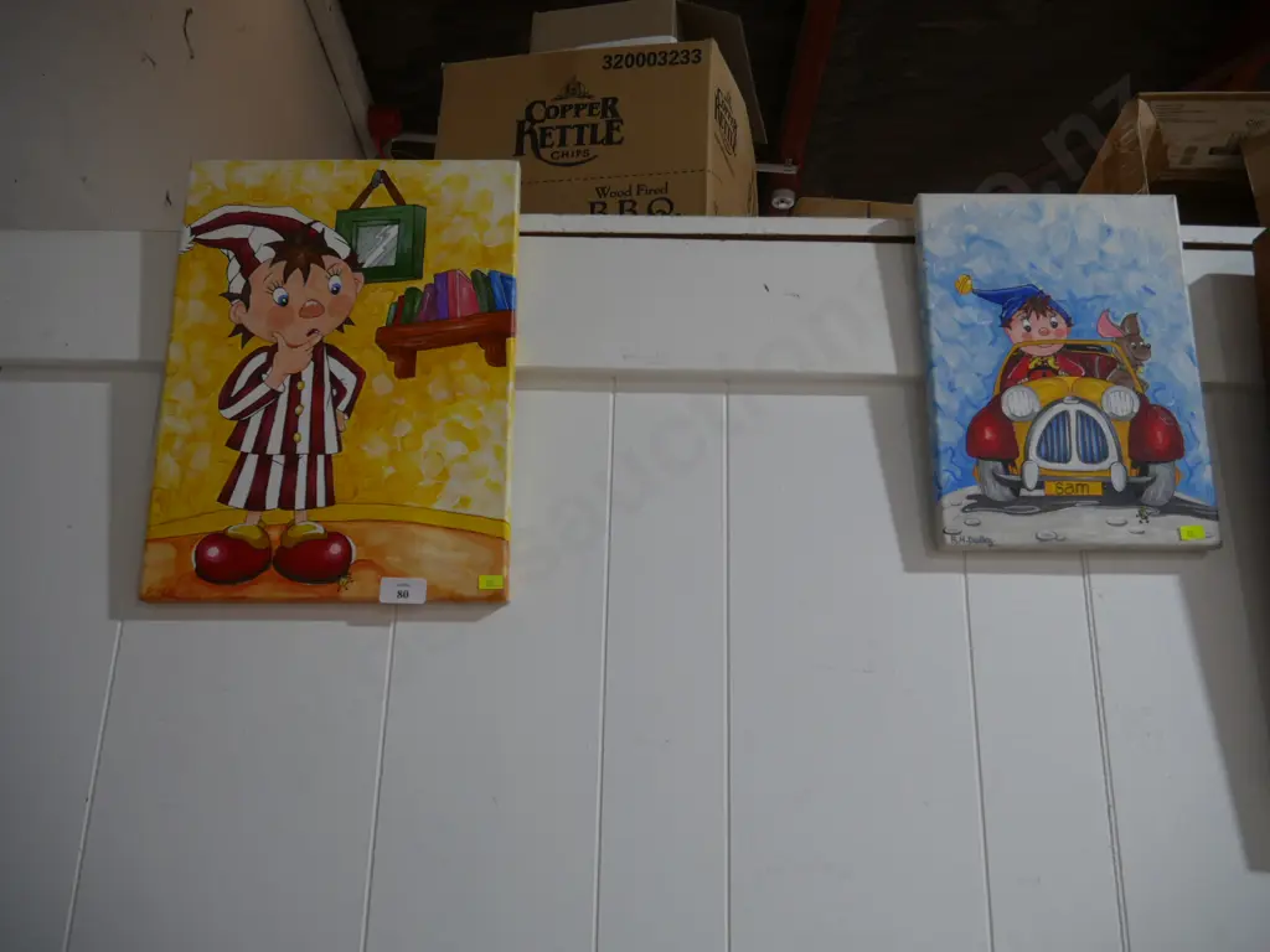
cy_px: 476
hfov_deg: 63.4
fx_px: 1027
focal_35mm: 28
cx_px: 635
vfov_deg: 49.7
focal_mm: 14
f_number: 3.5
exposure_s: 1/60
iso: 500
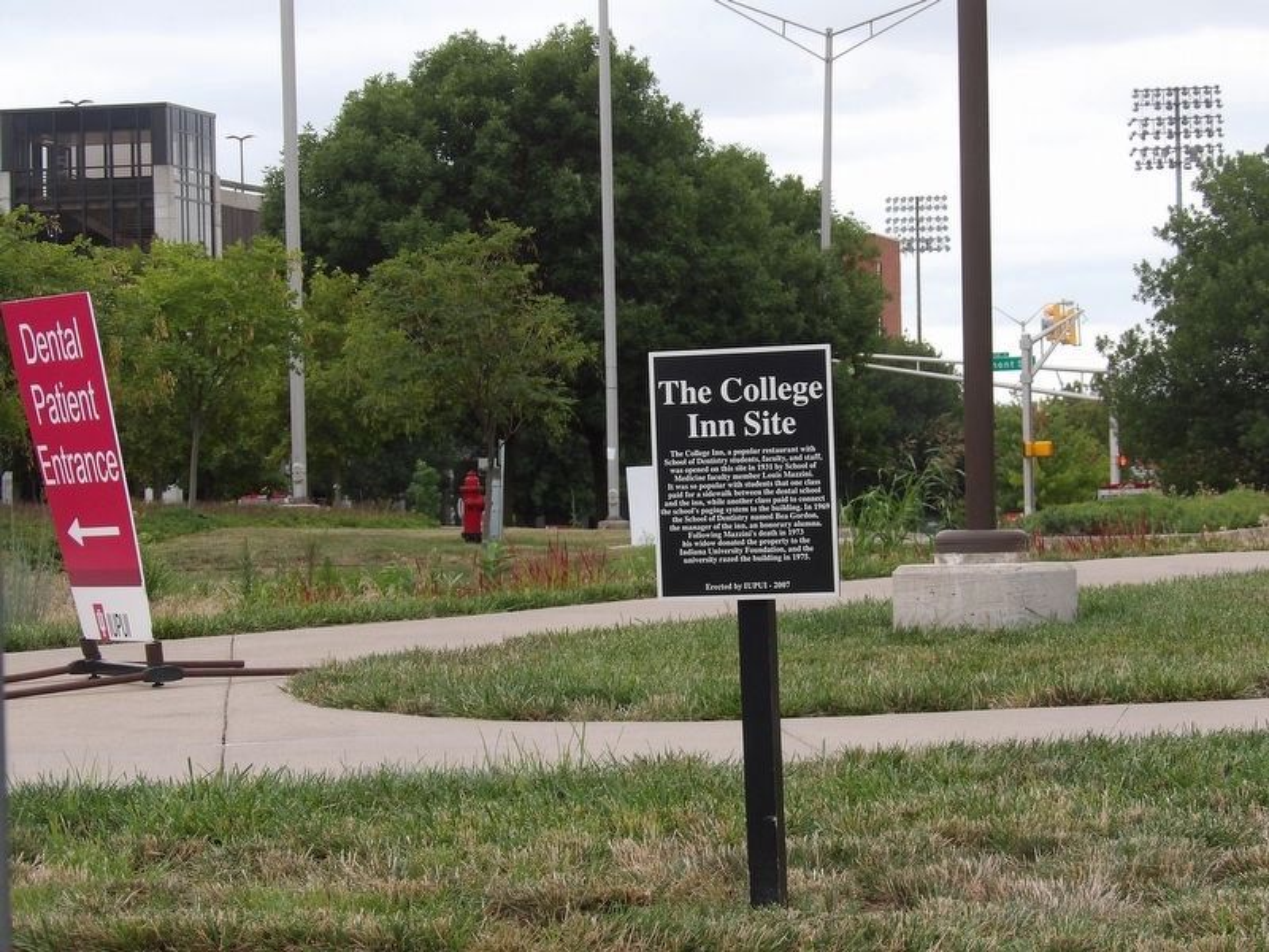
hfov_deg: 16.3
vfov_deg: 12.2
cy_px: 476
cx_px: 634
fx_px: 4436
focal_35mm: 121
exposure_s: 1/267
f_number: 4.2
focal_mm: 21.7
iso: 100
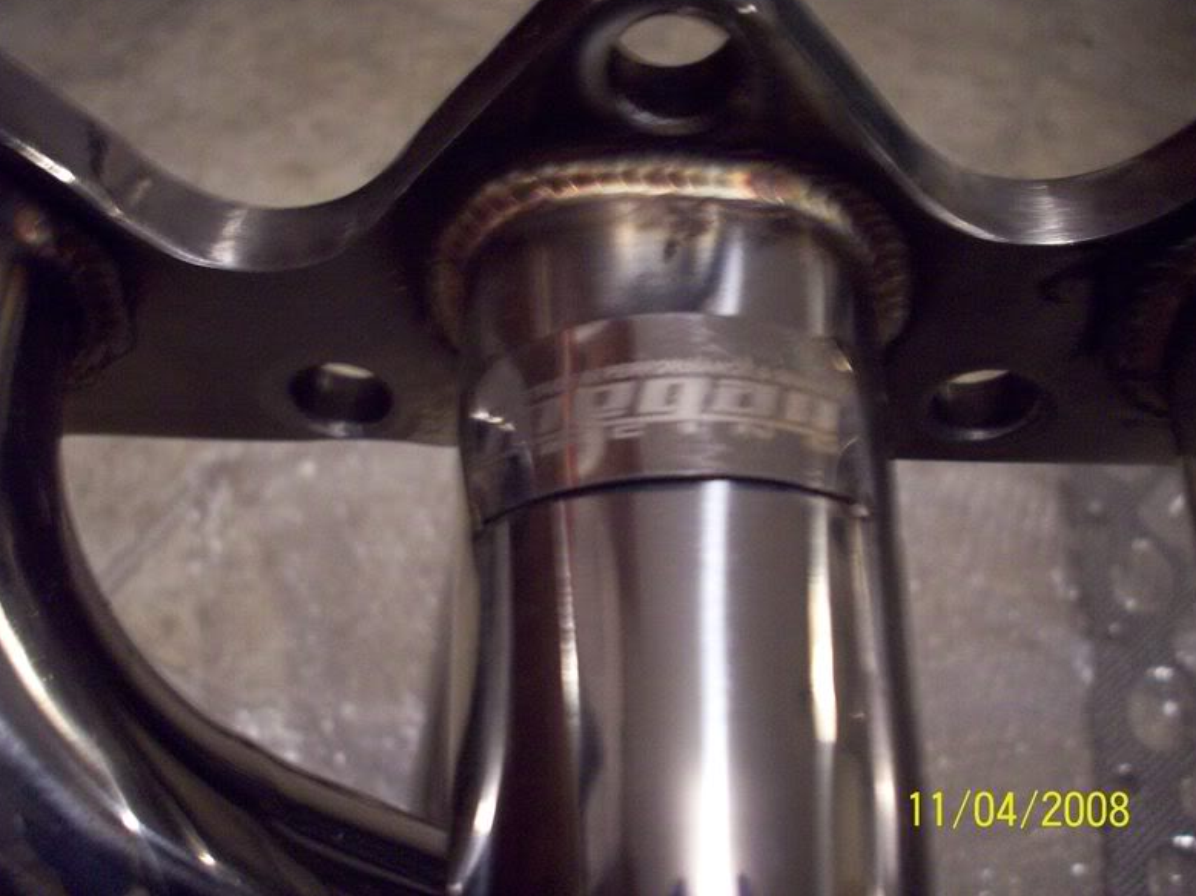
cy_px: 437
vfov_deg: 37.7
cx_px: 603
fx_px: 1313
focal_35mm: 38
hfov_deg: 49.0
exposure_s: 1/8
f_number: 2.8
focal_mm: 6.2
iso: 200
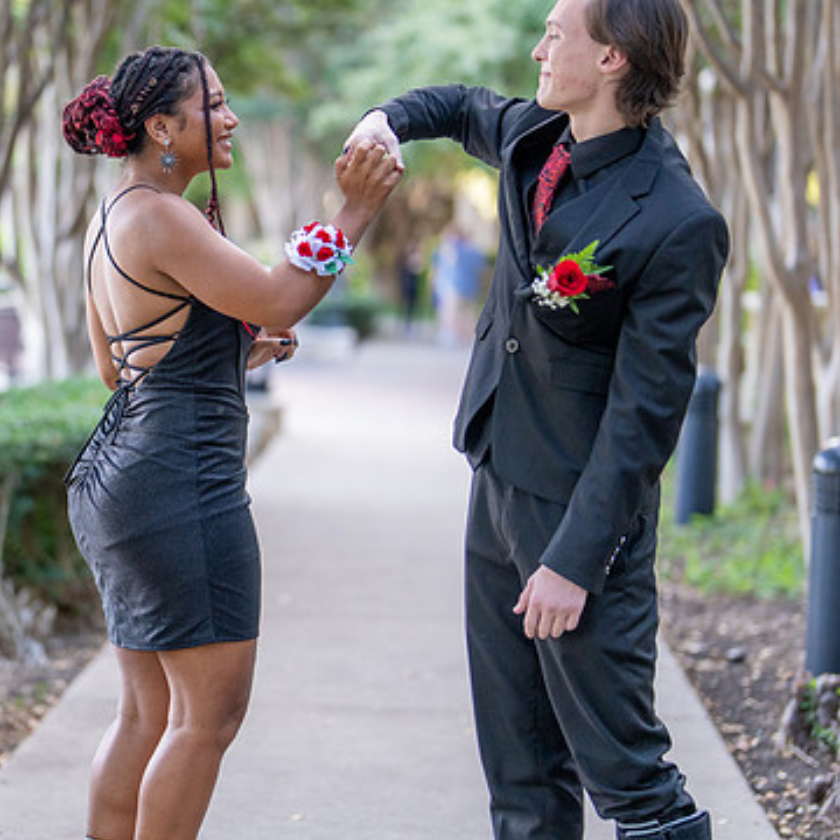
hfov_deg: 18.0
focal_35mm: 96
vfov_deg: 18.1
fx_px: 2636
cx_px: 196
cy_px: 405
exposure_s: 1/800
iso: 400
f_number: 1.2
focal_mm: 50
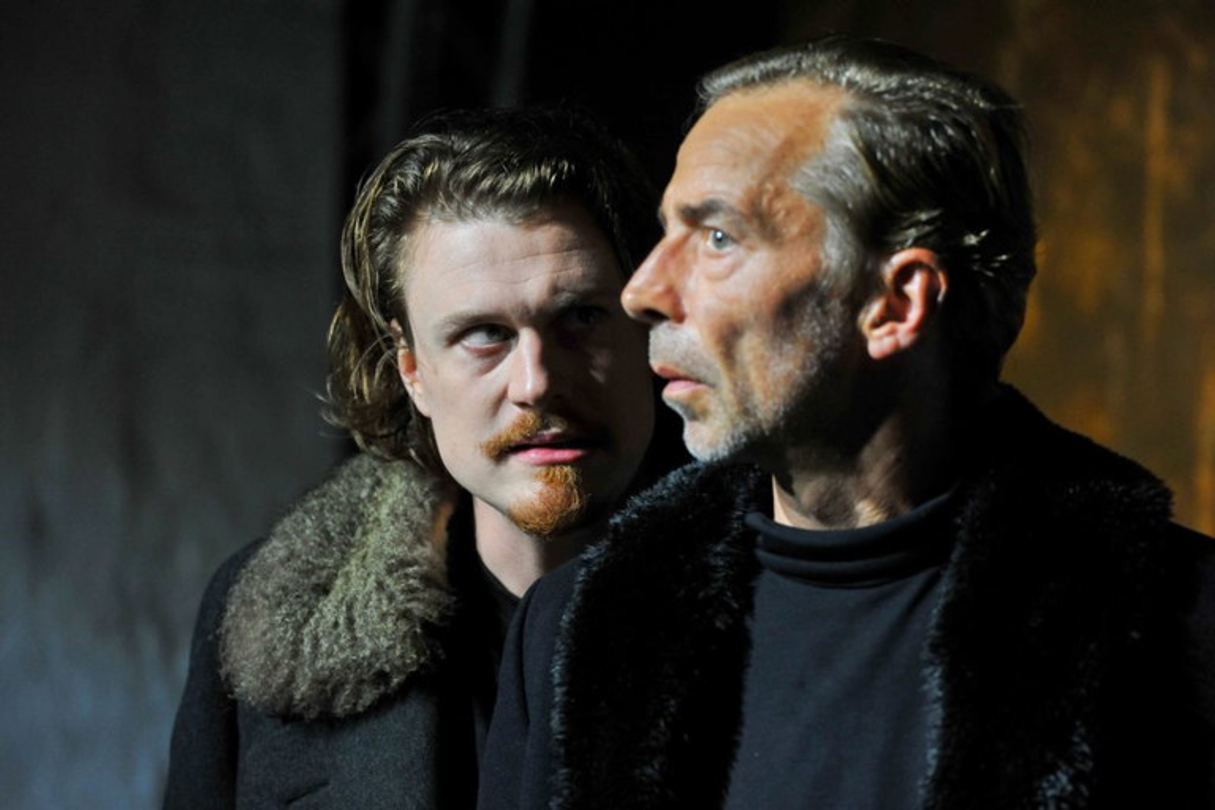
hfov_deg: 18.3
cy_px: 405
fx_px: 3780
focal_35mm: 112
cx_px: 608
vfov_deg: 12.2
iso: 2000
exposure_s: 1/100
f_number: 4
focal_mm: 112
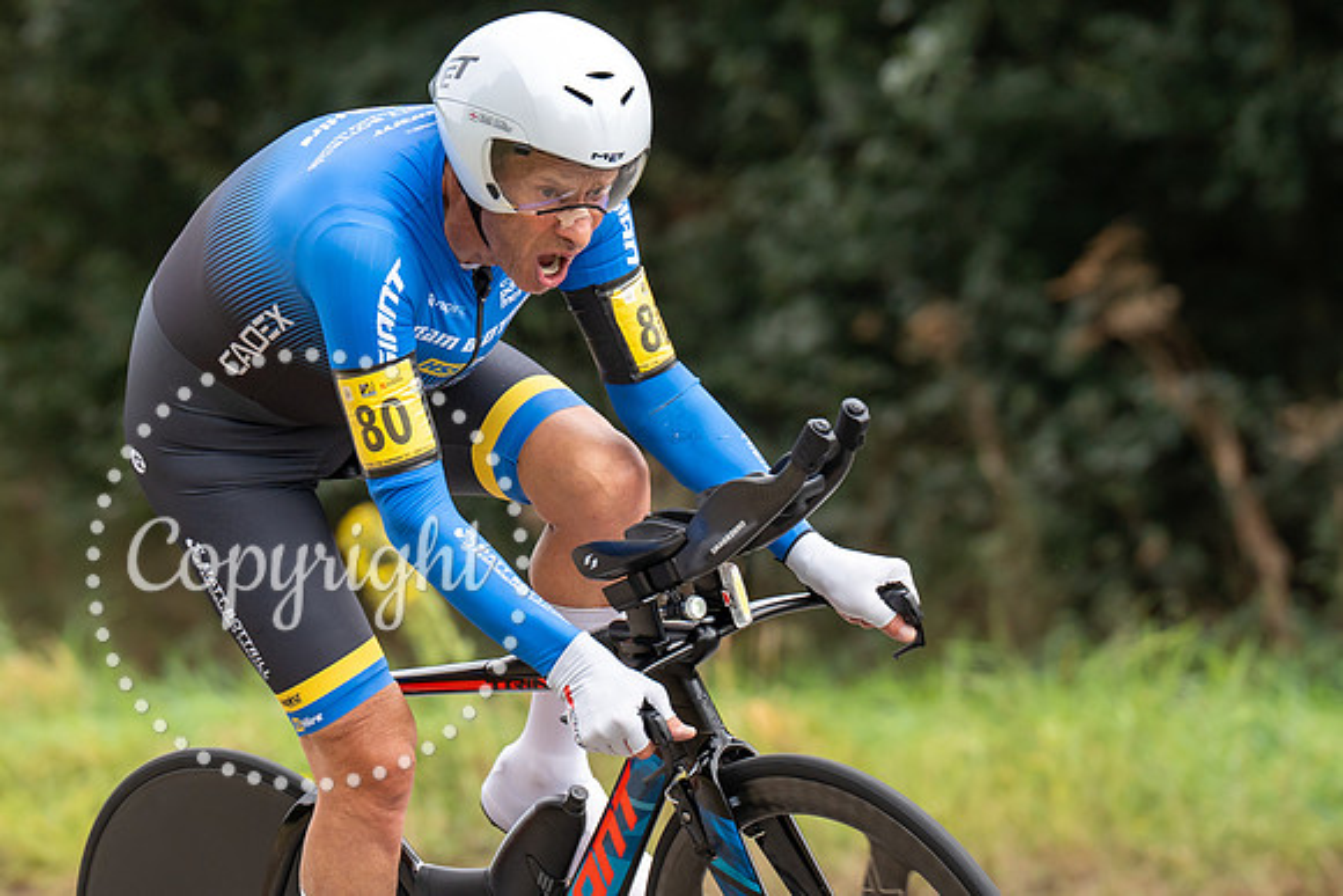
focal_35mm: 378
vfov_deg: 3.6
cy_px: 427
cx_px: 515
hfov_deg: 5.5
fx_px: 14104
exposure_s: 1/1000
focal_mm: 200
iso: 400
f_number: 4
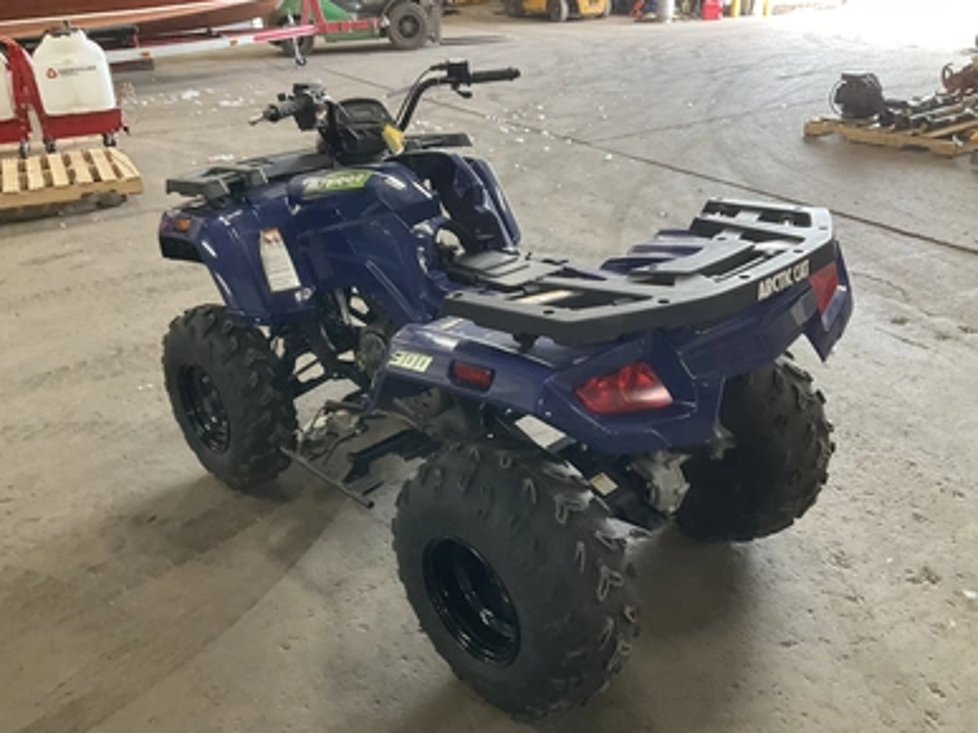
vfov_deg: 46.8
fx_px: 847
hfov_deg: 60.0
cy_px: 372
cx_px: 490
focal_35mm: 30
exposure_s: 1/60
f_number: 1.8
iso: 200
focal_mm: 3
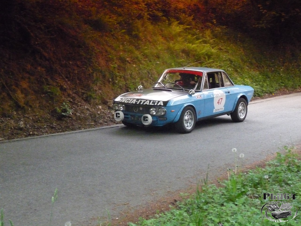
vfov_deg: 22.6
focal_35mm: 65
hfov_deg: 29.8
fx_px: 565
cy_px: 113
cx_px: 150
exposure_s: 1/500
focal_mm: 11.5
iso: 1600
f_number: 4
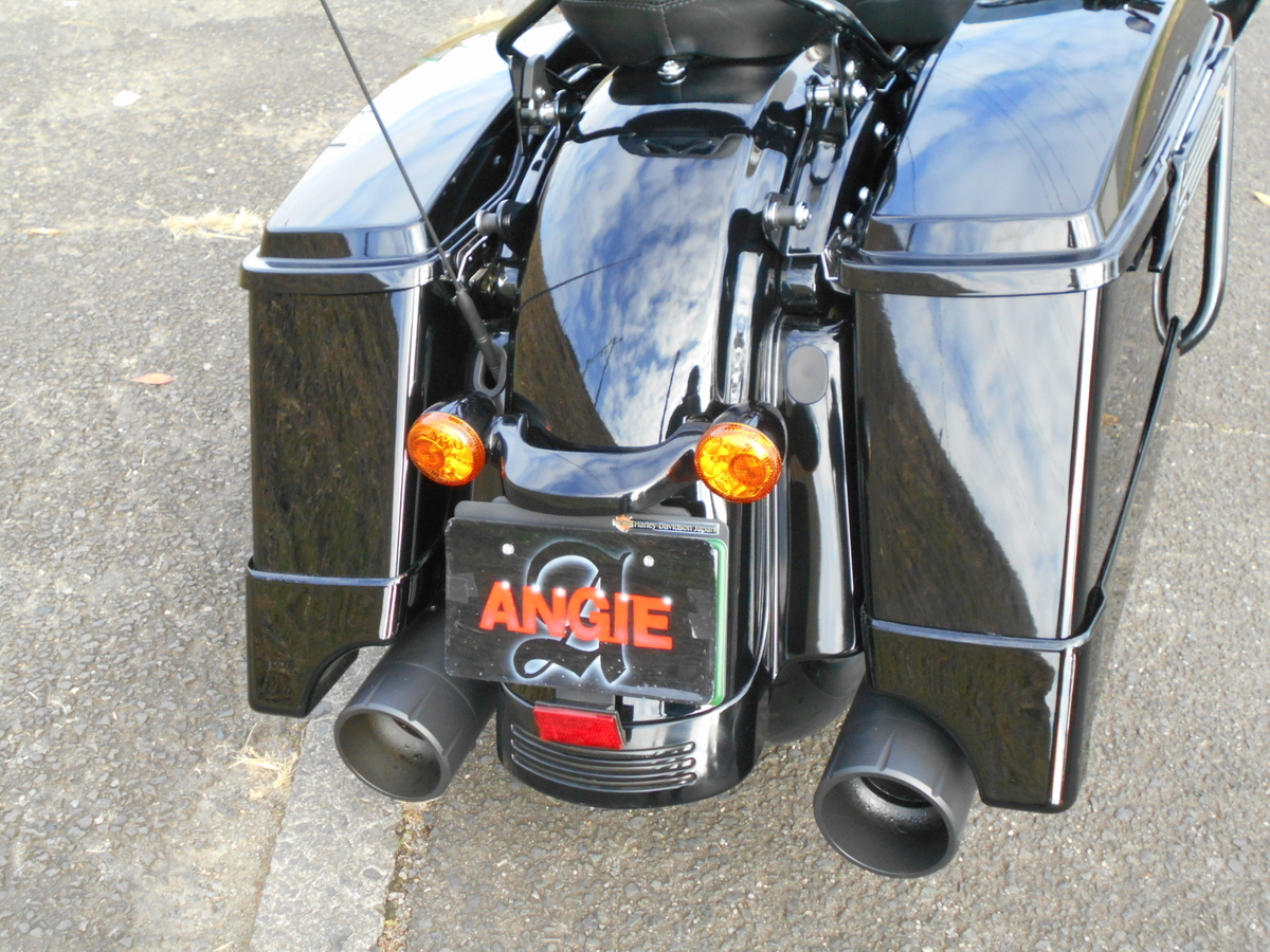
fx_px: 1614
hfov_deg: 42.9
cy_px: 476
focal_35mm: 44
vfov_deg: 32.9
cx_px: 635
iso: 320
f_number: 4.2
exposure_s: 1/250
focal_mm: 7.7
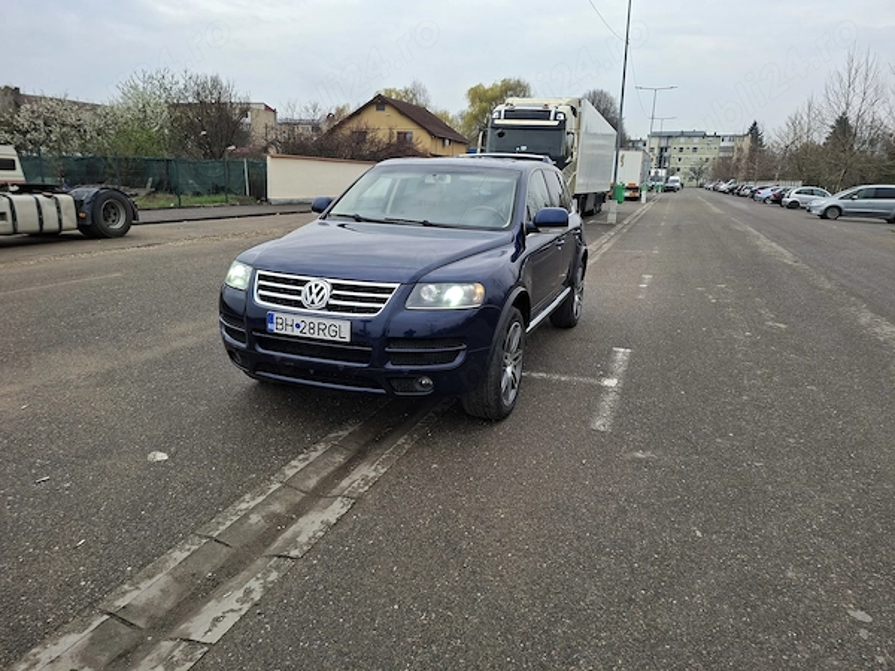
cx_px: 448
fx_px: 595
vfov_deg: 58.9
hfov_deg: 73.9
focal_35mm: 23
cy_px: 336
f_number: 1.8
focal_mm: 5.54
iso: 50
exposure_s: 1/455
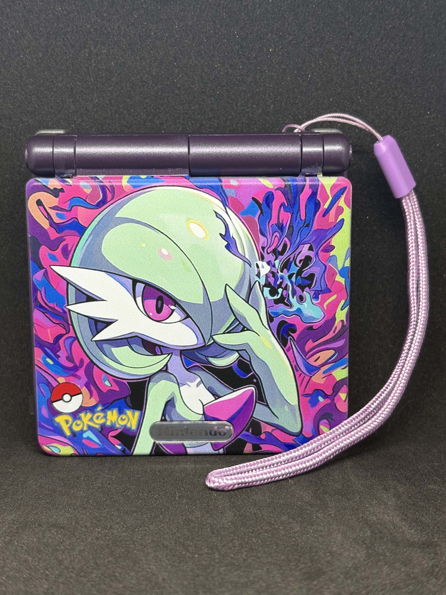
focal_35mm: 52
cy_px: 298
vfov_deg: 36.8
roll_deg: -0.1
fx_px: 893
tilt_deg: -8.2
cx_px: 223
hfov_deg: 28.0
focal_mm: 5.96
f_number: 1.6
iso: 100
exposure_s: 1/60
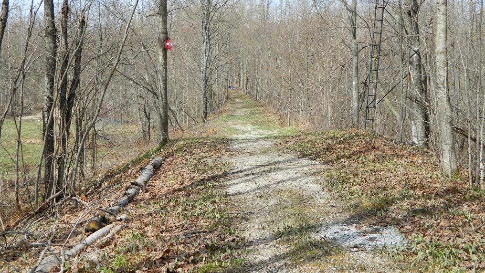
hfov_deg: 45.5
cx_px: 242
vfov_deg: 26.5
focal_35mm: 45
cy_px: 118
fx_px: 579
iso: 80
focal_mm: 7.3
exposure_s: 1/500
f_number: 3.5
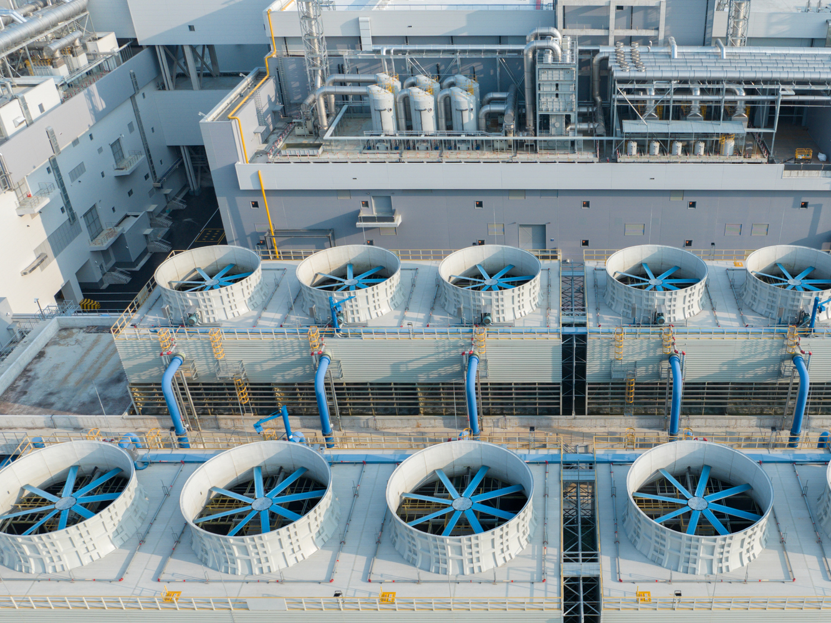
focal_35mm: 36
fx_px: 864
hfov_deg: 50.2
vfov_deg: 39.1
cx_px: 570
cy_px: 420
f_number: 2.8
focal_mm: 12.29
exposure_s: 1/800
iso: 100
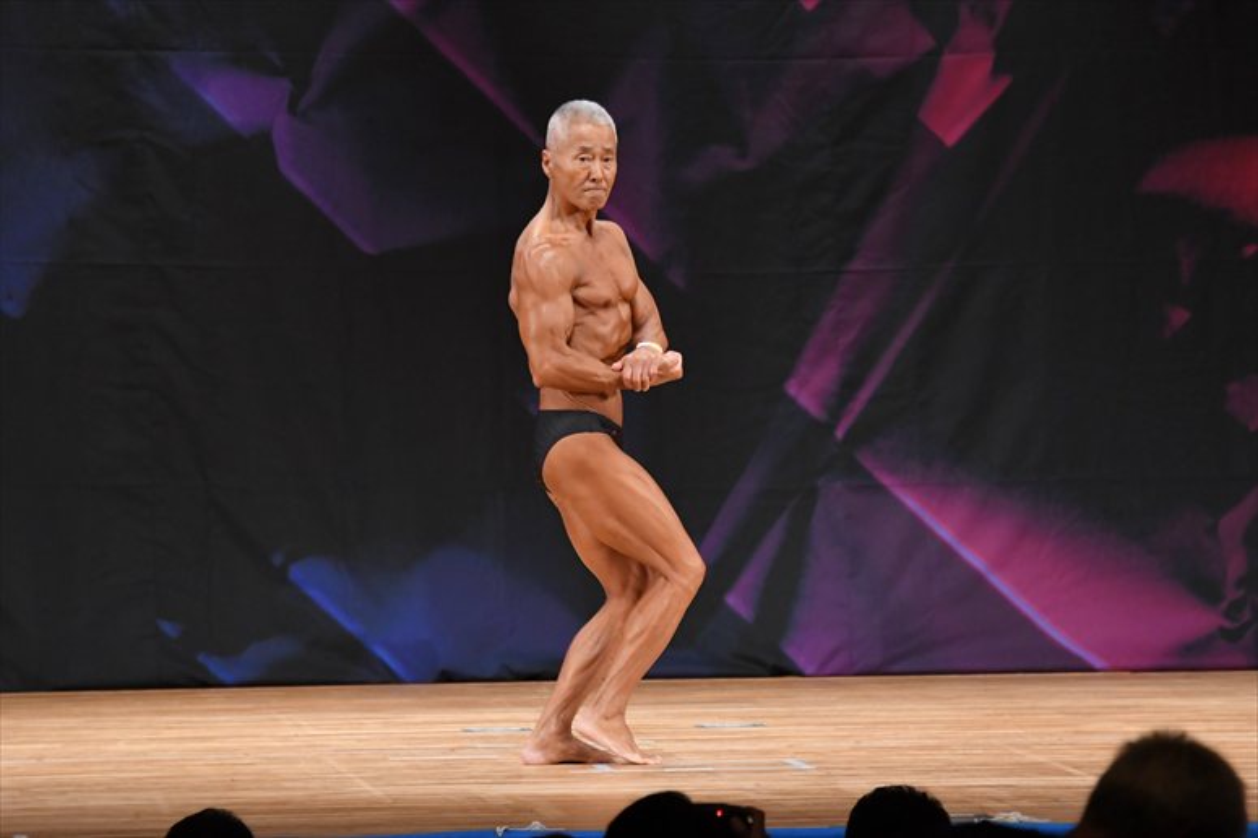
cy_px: 419
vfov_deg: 5.1
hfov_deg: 7.6
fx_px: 9431
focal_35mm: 270
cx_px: 629
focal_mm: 180
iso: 3200
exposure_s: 1/400
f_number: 5.6
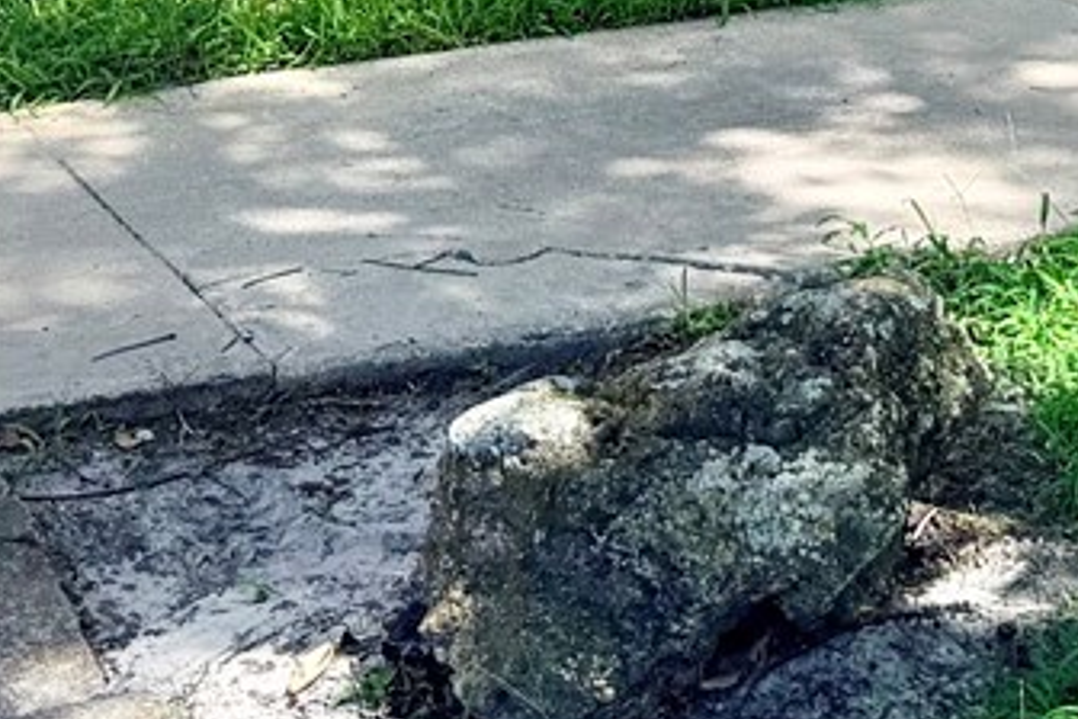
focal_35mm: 119
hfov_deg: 17.1
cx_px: 802
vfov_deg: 10.1
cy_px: -1011
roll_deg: -0.2
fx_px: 3563
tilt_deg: +2.2
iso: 80
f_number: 1.78
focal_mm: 6.76
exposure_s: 1/1585
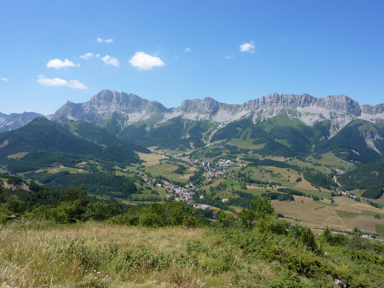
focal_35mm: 27
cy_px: 144
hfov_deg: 65.3
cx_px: 192
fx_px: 300
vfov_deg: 51.4
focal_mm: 4.4
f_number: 4.5
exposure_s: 1/400
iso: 80
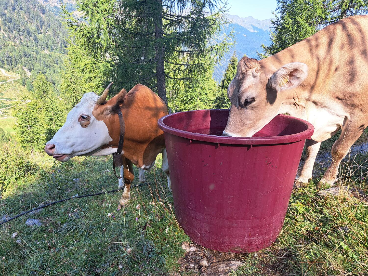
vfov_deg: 56.8
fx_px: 255
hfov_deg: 71.6
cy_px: 138
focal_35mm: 24
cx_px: 184
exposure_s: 1/256
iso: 50
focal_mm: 5.23
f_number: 1.8
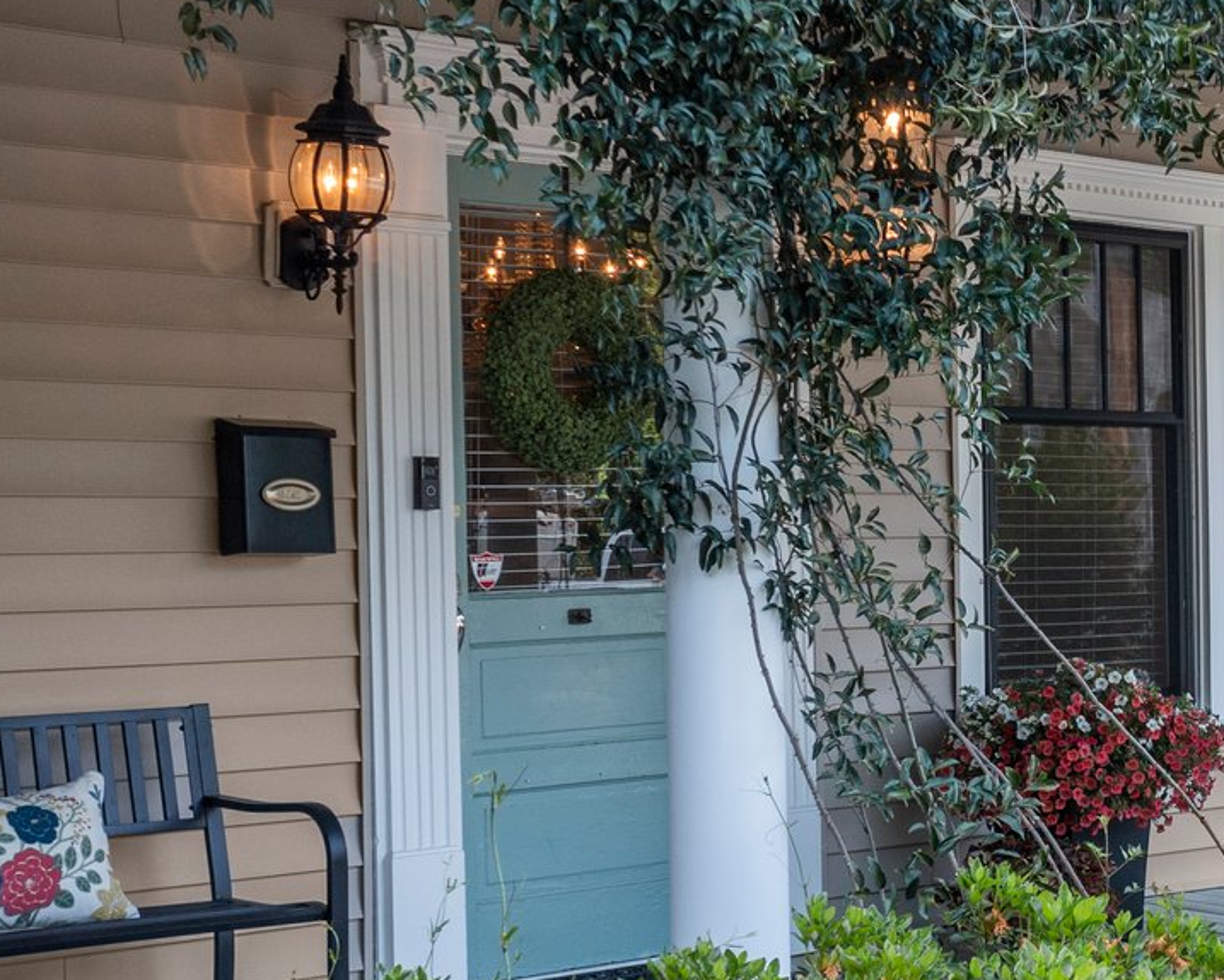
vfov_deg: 20.4
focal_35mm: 75
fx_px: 2718
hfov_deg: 24.0
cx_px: 1292
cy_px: 594
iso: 100
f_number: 4
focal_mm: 10.26
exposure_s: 1/100
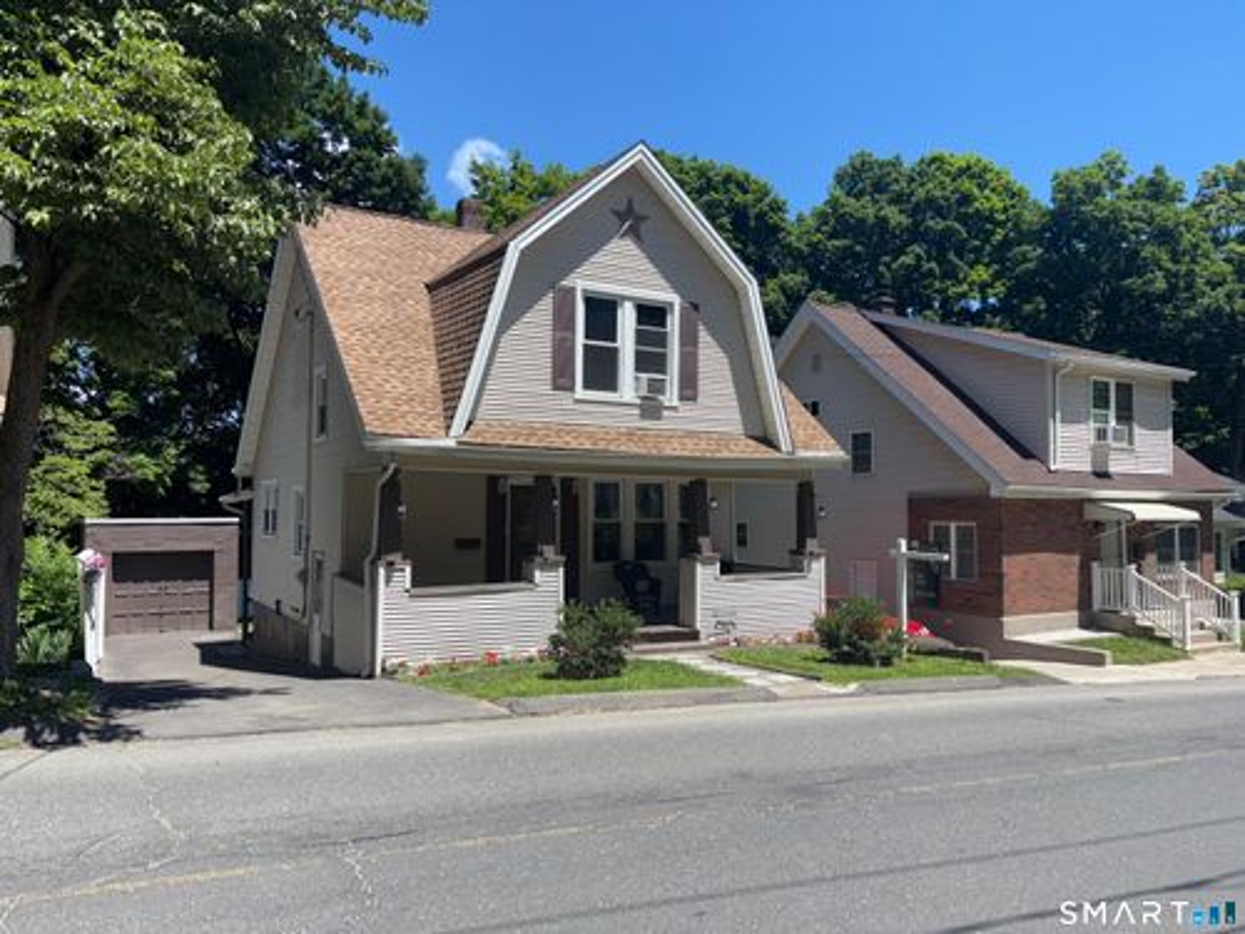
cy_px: 467
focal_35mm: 26
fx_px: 935
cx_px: 622
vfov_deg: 53.1
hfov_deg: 67.3
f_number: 1.6
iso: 32
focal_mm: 5.96
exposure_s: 1/2639
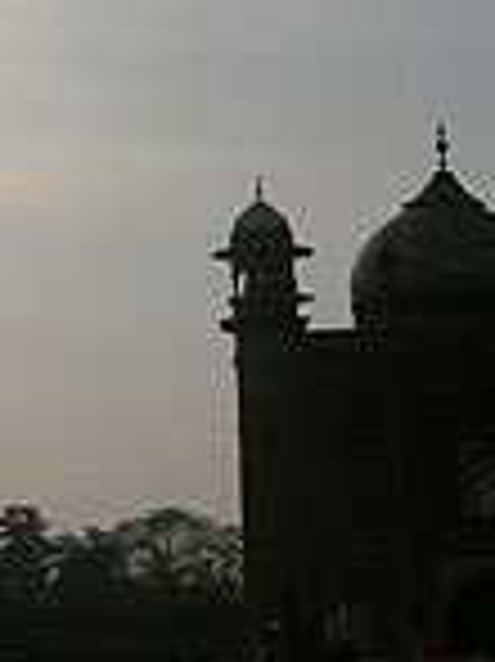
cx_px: 4
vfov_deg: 16.3
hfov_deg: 12.2
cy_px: 117
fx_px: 2291
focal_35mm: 120
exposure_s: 1/3000
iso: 50
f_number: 4.9
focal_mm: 5.7
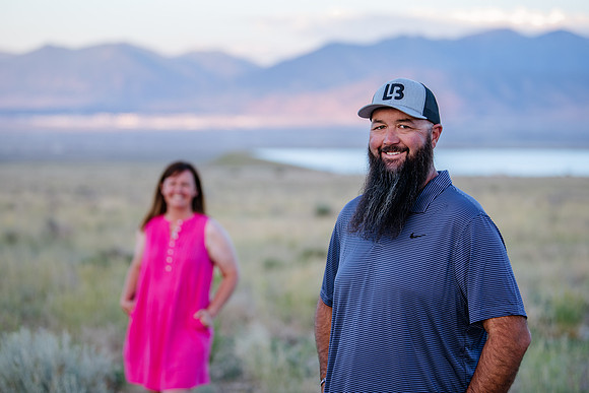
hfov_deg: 20.3
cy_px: 190
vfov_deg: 13.6
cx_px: 284
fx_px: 1646
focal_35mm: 101
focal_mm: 95
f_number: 2.8
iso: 200
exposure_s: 1/200
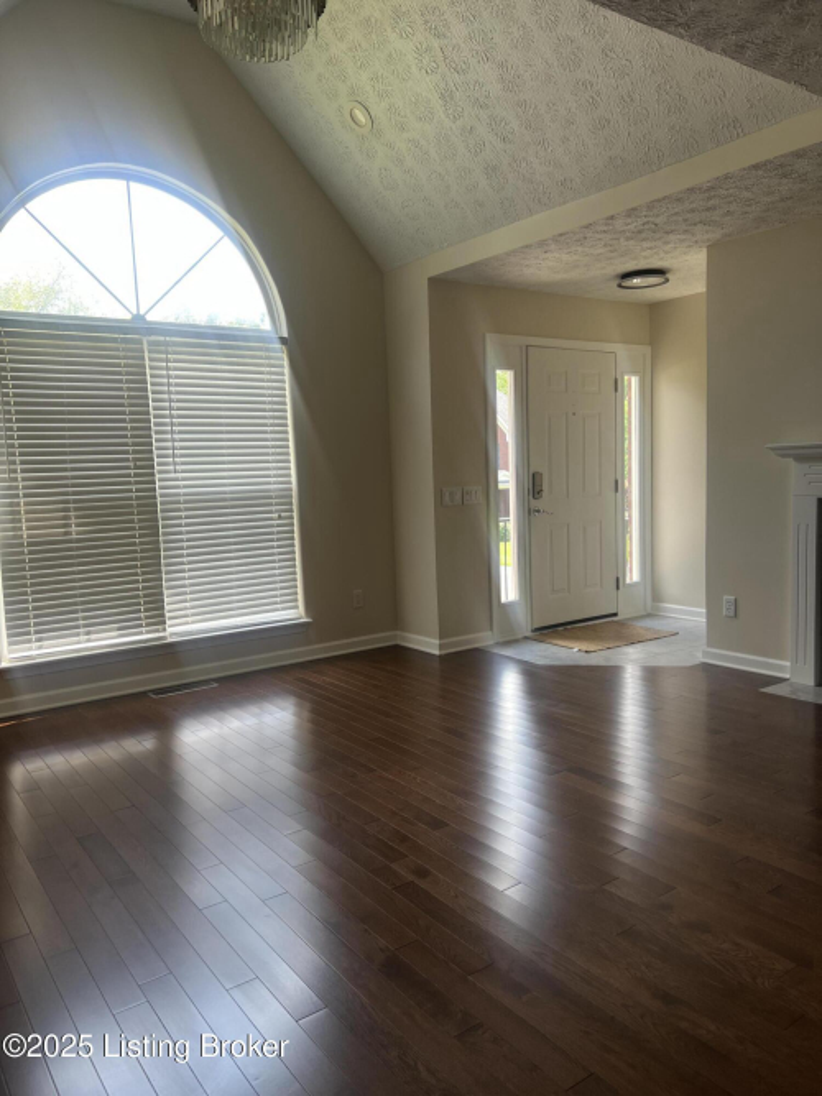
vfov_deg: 67.3
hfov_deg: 53.0
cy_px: 548
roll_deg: +2.7
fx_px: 823
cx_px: 411
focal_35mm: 26
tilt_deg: -6.4
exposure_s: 1/121
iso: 32
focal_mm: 5.7
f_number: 1.5
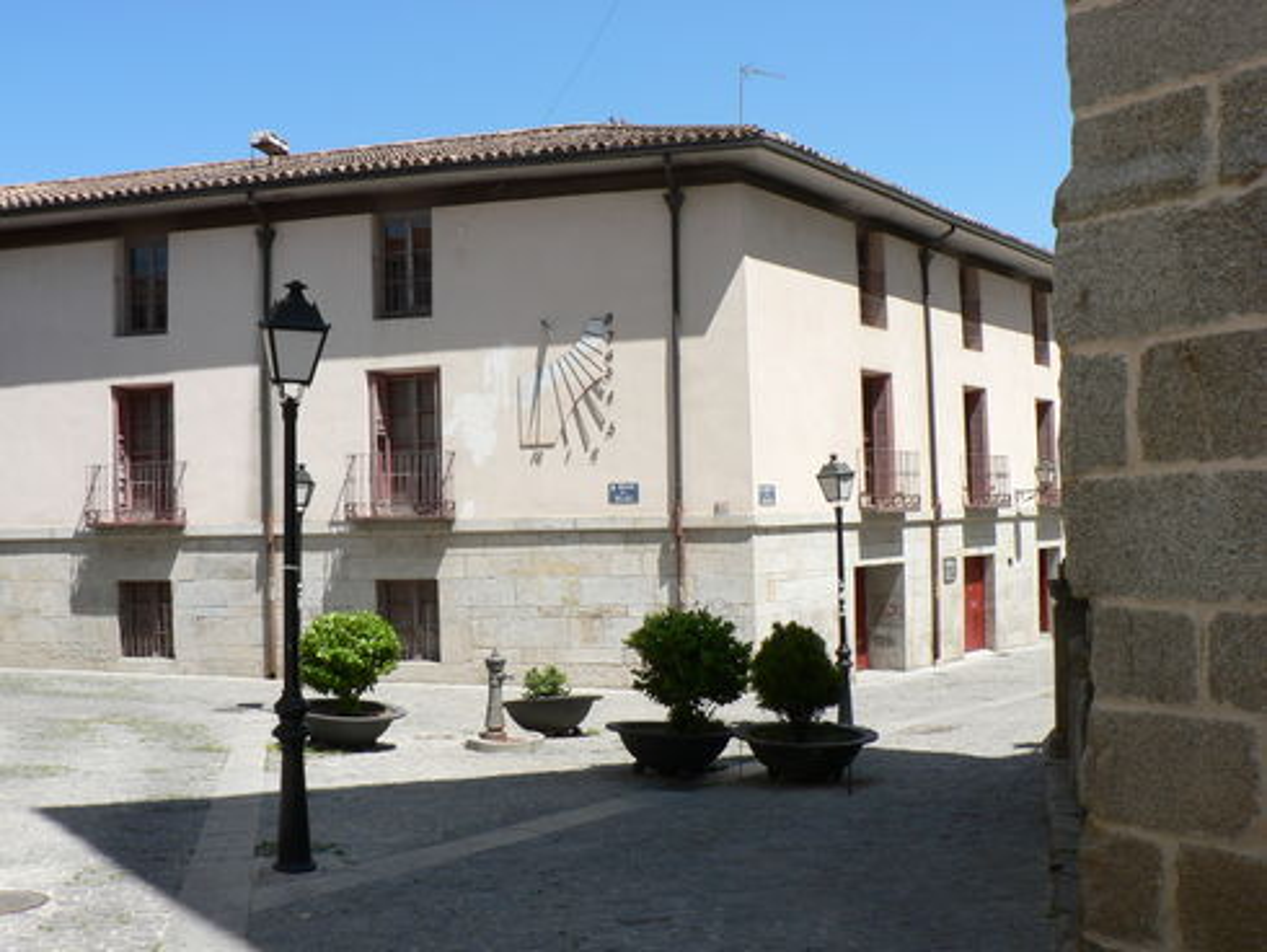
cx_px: 634
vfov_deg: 40.7
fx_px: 1282
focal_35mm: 35
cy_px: 476
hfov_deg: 52.6
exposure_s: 1/320
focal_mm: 6
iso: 64
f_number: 5
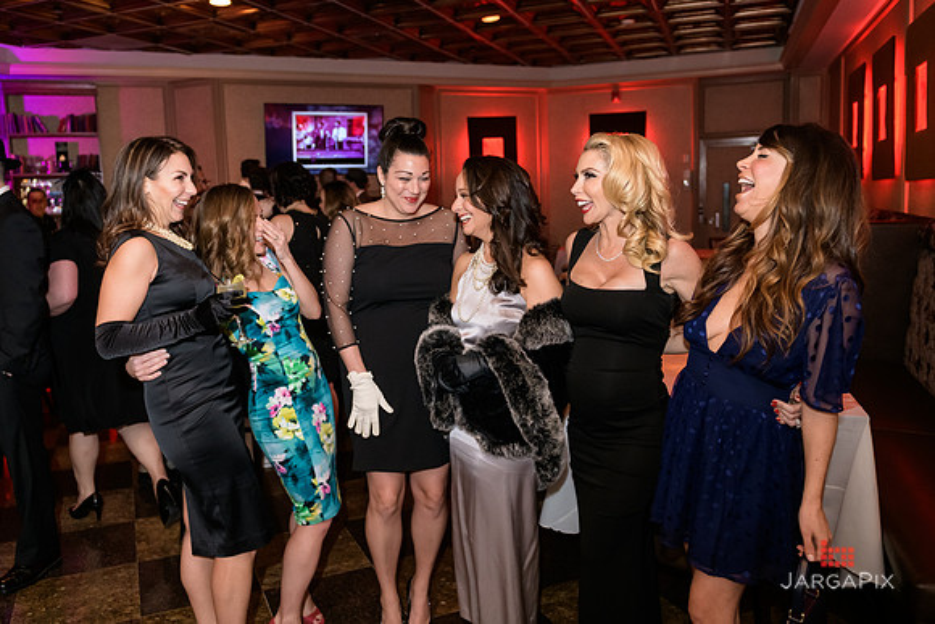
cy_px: 277
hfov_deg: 65.6
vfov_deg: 46.6
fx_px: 723
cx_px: 412
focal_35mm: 28
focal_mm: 24
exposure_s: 1/125
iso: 1600
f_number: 3.2
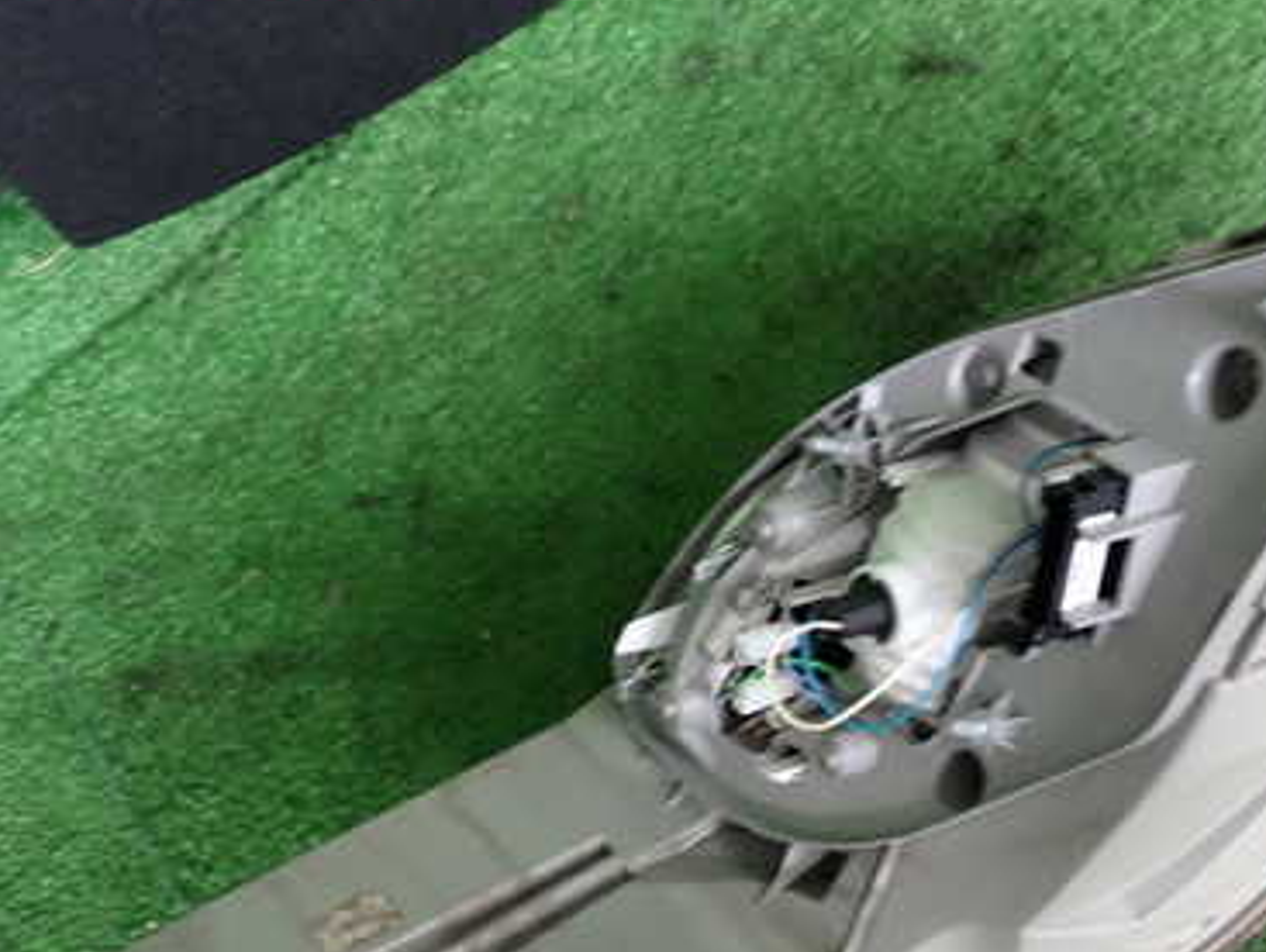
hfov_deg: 38.6
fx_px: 1794
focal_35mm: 49
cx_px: 807
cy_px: 693
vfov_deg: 29.3
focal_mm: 5.4
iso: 200
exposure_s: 1/40
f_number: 2.3
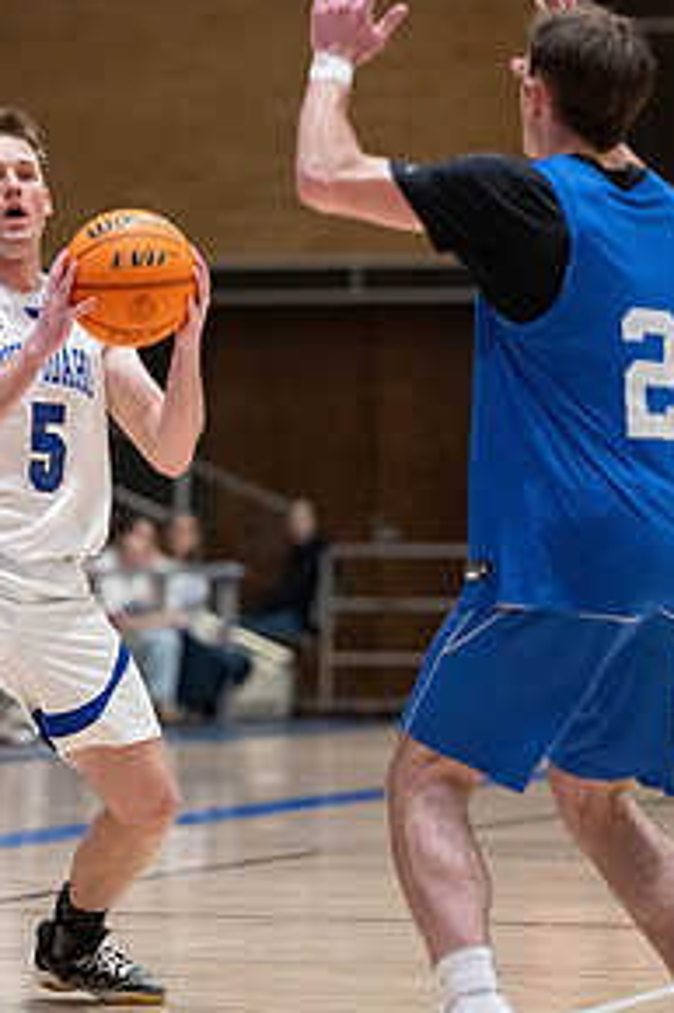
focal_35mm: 202
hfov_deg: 6.8
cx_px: 210
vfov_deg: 10.2
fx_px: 5679
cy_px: 325
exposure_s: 1/500
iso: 6400
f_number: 3.2
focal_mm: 130
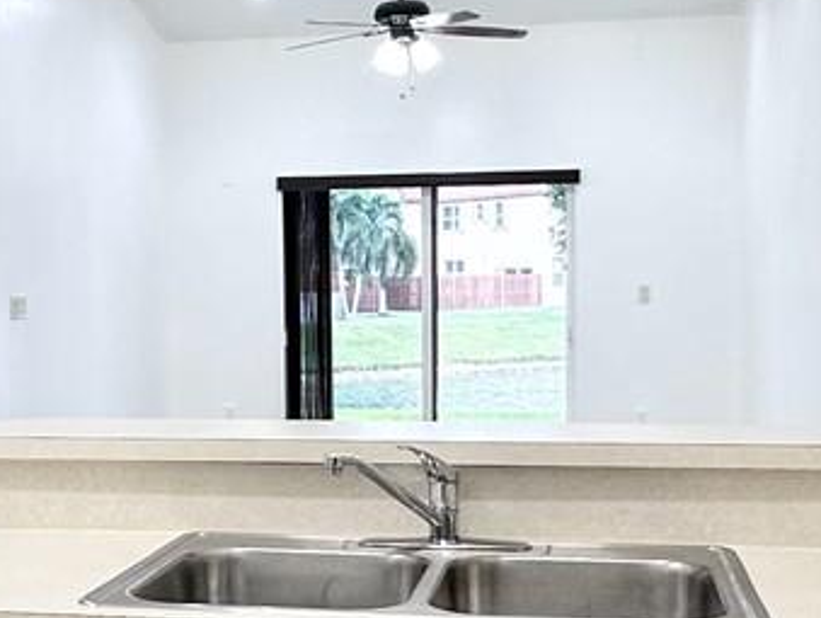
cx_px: 242
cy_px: 371
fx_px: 1567
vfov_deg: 22.3
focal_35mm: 66
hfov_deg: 29.1
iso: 160
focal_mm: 2.22
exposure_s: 1/60
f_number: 2.2
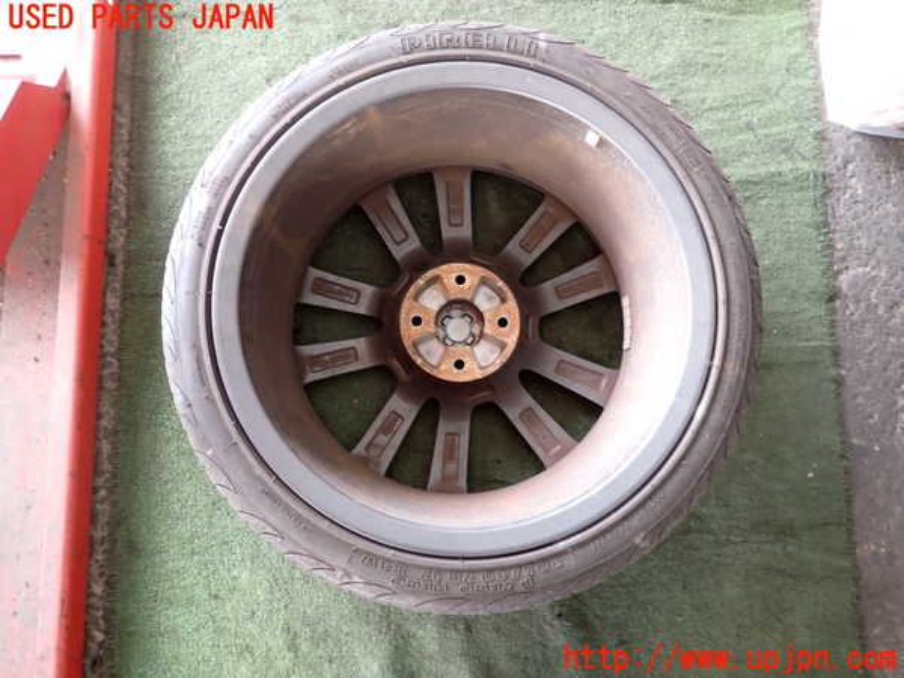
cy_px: 339
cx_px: 452
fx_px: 653
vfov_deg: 54.9
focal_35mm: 25
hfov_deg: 69.4
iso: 200
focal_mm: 4.5
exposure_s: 1/30
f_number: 2
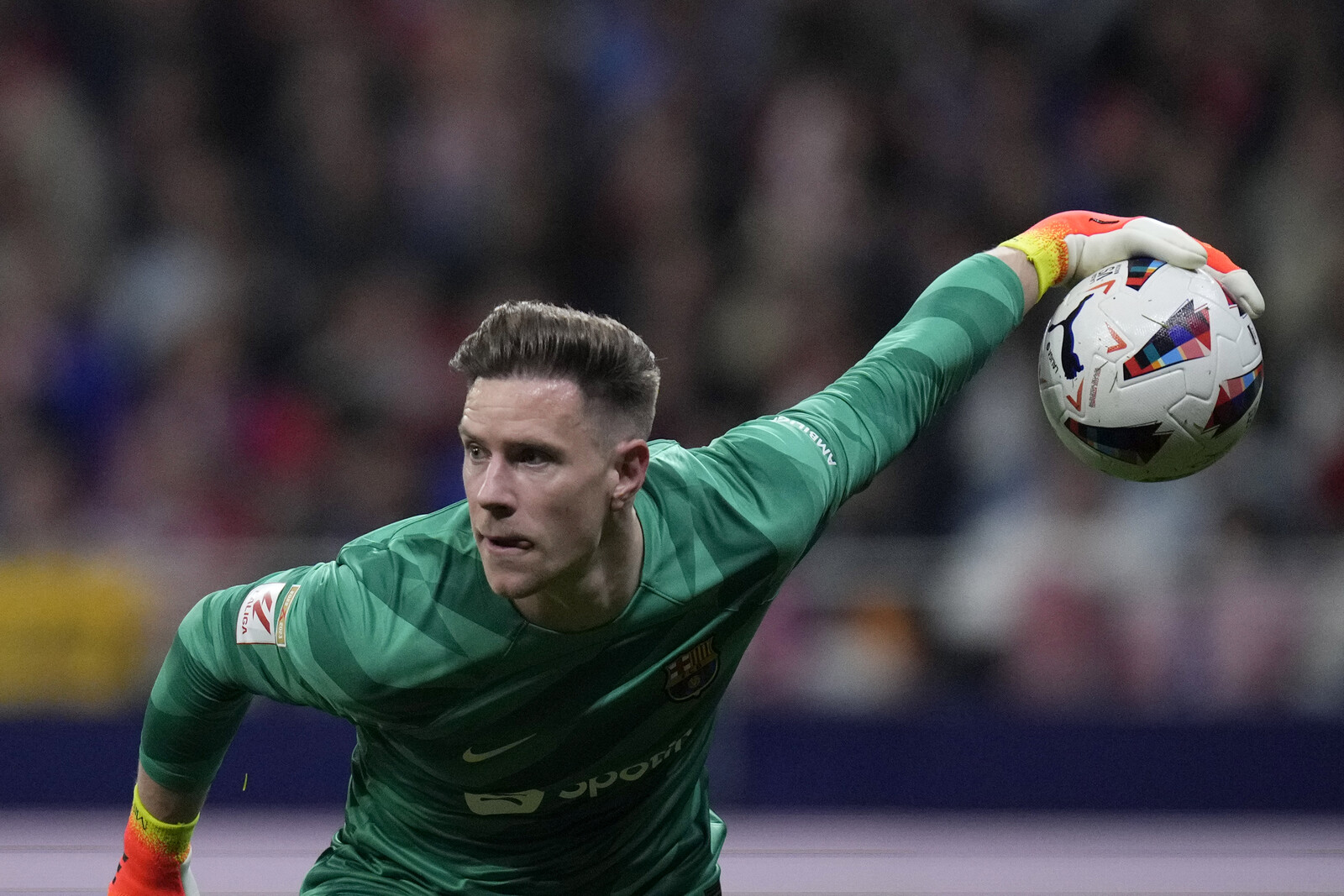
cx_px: 672
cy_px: 448
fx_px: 22400
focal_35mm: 600
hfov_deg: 3.4
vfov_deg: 2.3
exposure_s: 1/4000
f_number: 2.8
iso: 4000
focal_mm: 400
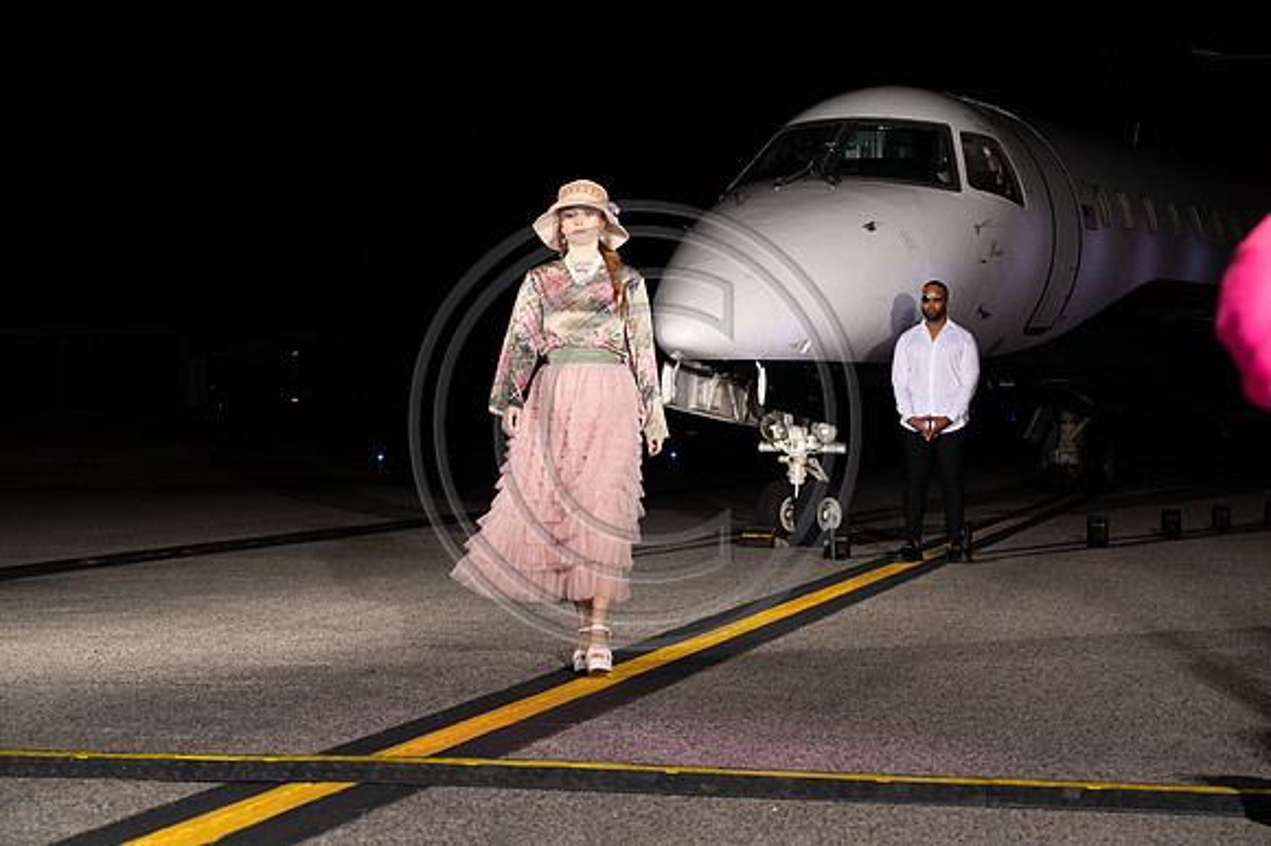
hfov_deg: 23.9
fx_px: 2999
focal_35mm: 85
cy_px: 423
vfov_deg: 16.1
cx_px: 636
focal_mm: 85
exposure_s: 1/200
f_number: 6.3
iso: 1000
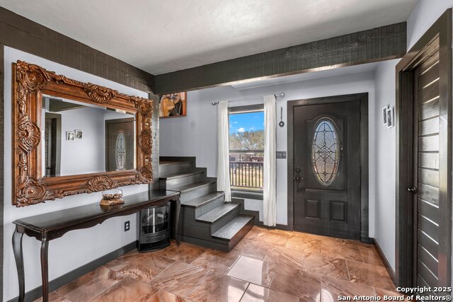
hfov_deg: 96.7
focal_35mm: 16
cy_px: 151
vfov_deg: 73.8
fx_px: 201
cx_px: 226
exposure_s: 1/13
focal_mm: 16
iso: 100
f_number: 8
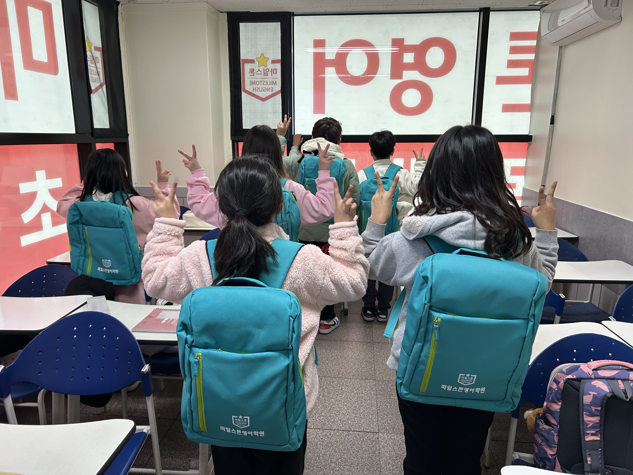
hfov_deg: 67.3
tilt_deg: -12.4
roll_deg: -0.3
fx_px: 475
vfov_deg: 53.1
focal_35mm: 26
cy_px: 238
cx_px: 316
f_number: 1.5
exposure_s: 1/120
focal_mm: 5.7
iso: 125
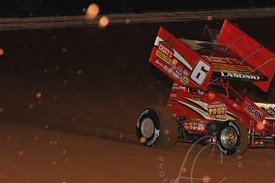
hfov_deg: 11.7
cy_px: 100
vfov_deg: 7.8
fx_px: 1344
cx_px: 200
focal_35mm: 176
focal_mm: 120
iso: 1250
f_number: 7.1
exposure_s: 1/320
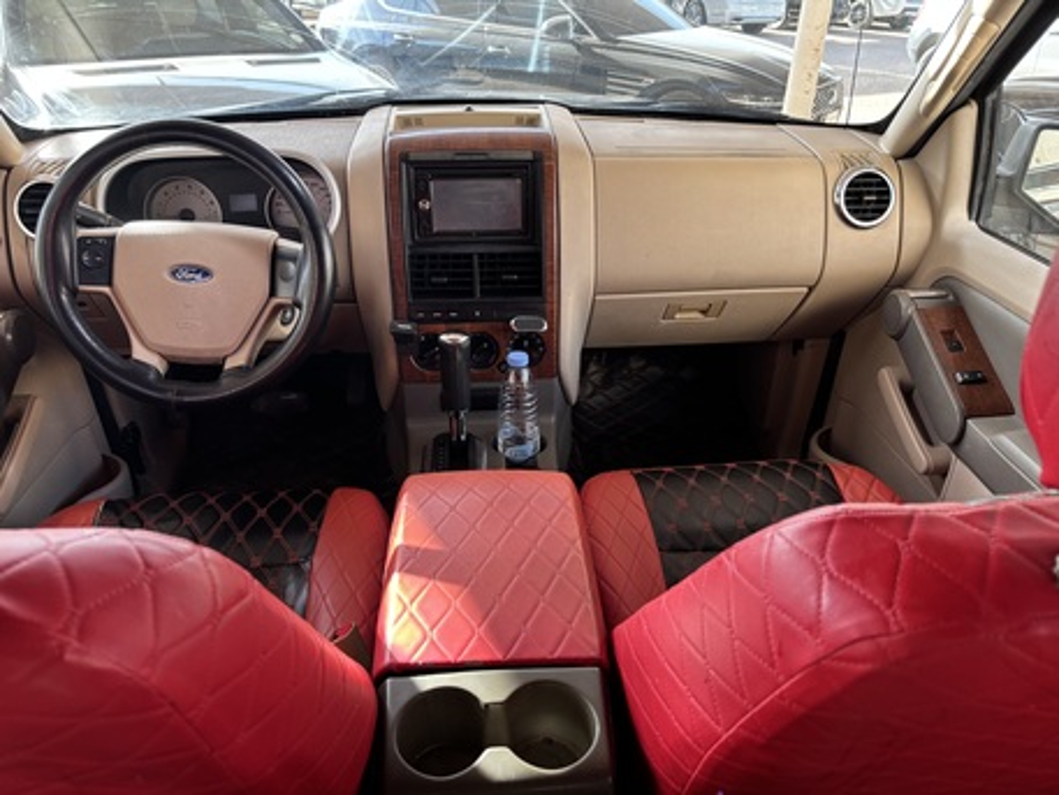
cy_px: 398
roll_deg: -1.8
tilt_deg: -31.4
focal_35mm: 26
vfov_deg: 53.1
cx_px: 530
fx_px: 796
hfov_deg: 67.3
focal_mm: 5.96
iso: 100
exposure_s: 1/121
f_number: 1.6
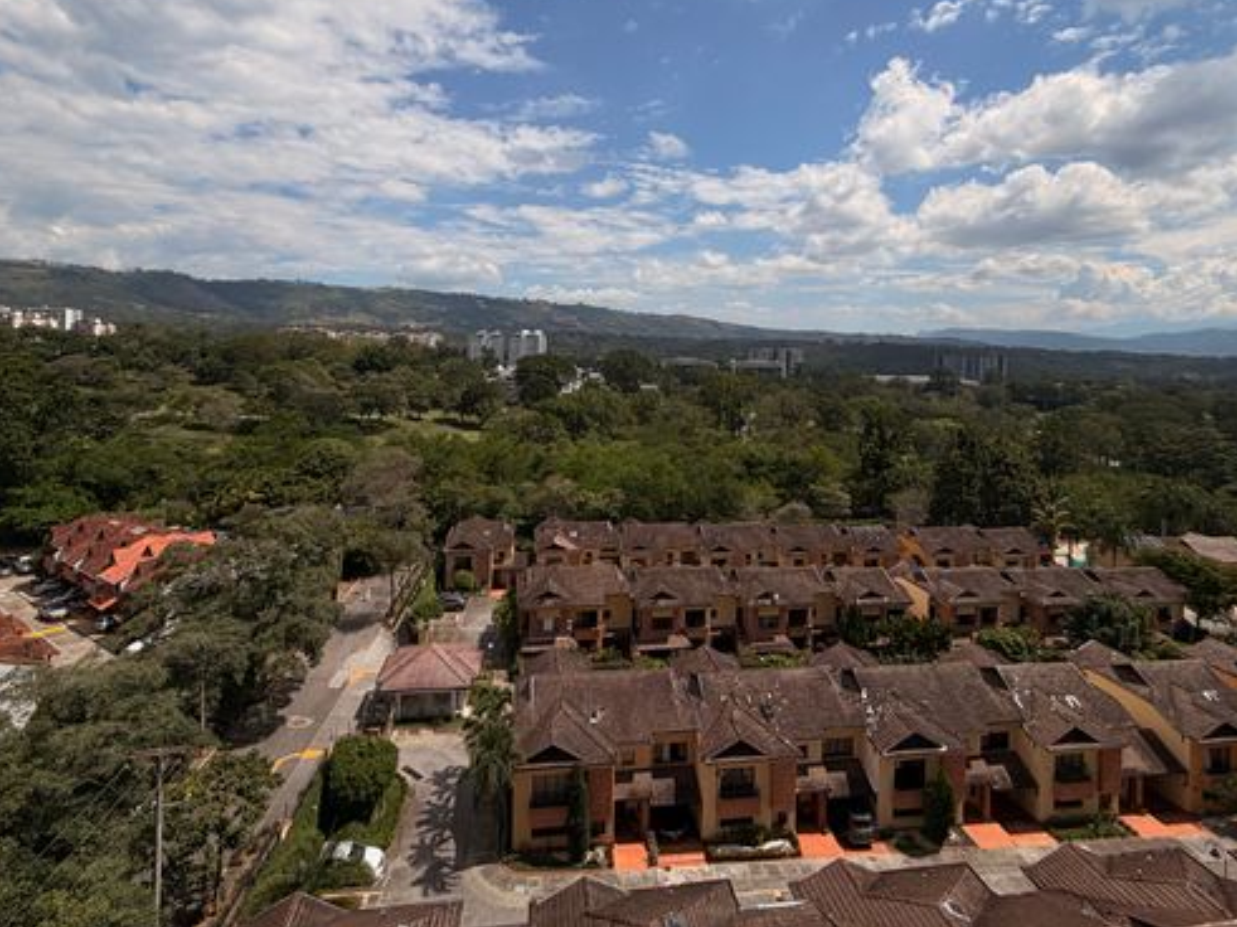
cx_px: 631
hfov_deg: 84.7
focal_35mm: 19
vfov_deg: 67.7
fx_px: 679
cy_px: 350
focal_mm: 2.22
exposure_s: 1/5155
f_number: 2.2
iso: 20
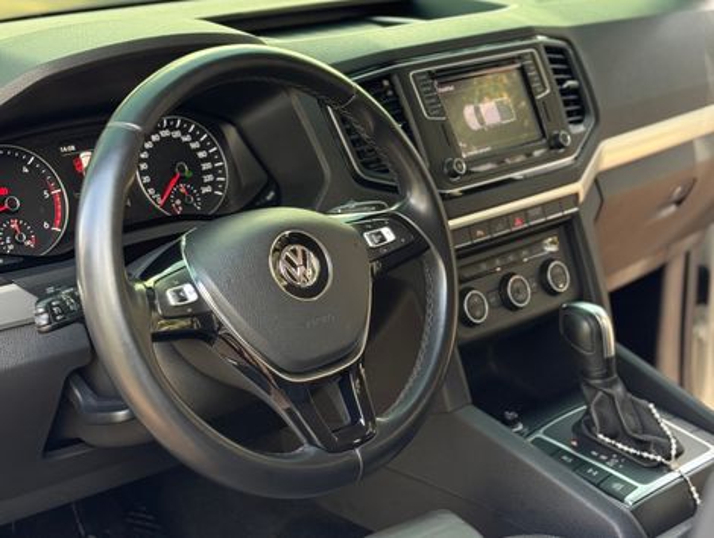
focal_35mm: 48
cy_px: 269
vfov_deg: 30.3
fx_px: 992
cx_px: 357
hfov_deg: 39.6
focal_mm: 6.76
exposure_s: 1/119
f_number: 1.78
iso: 200
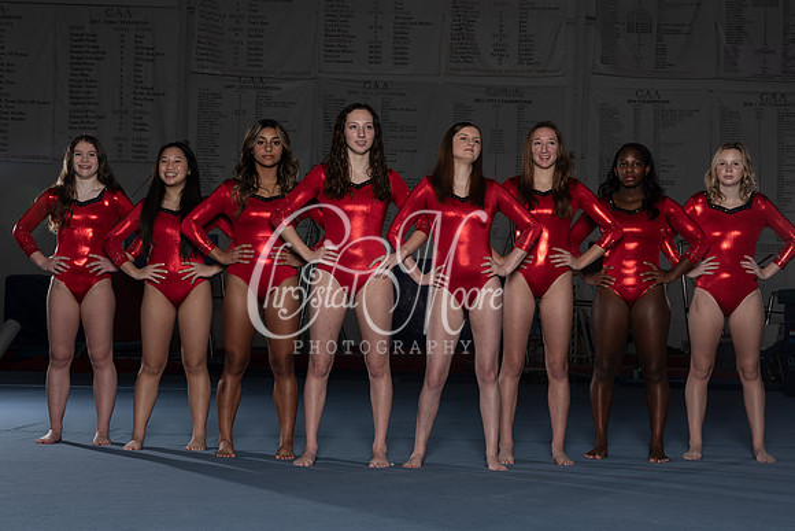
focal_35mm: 59
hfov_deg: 33.9
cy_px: 270
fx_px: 1303
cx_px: 391
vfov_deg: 23.0
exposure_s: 1/100
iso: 100
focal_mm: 58
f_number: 11
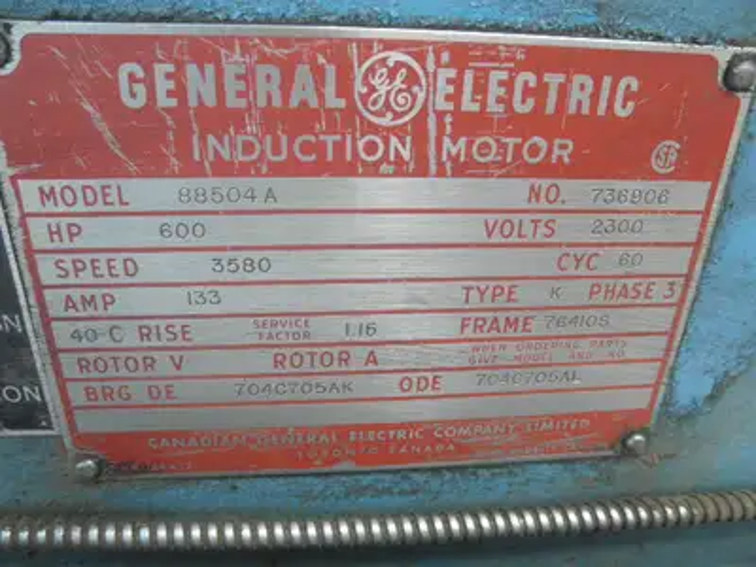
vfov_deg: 49.7
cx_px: 378
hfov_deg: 63.4
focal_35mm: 28
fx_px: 612
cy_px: 284
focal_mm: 5
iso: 64
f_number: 3
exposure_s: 1/125
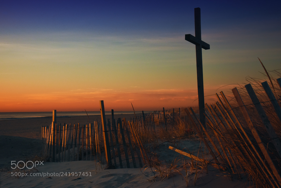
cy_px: 94
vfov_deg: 29.3
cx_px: 140
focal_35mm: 46
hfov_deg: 42.7
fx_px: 359
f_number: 16
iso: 1000
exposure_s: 1/250
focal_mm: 46
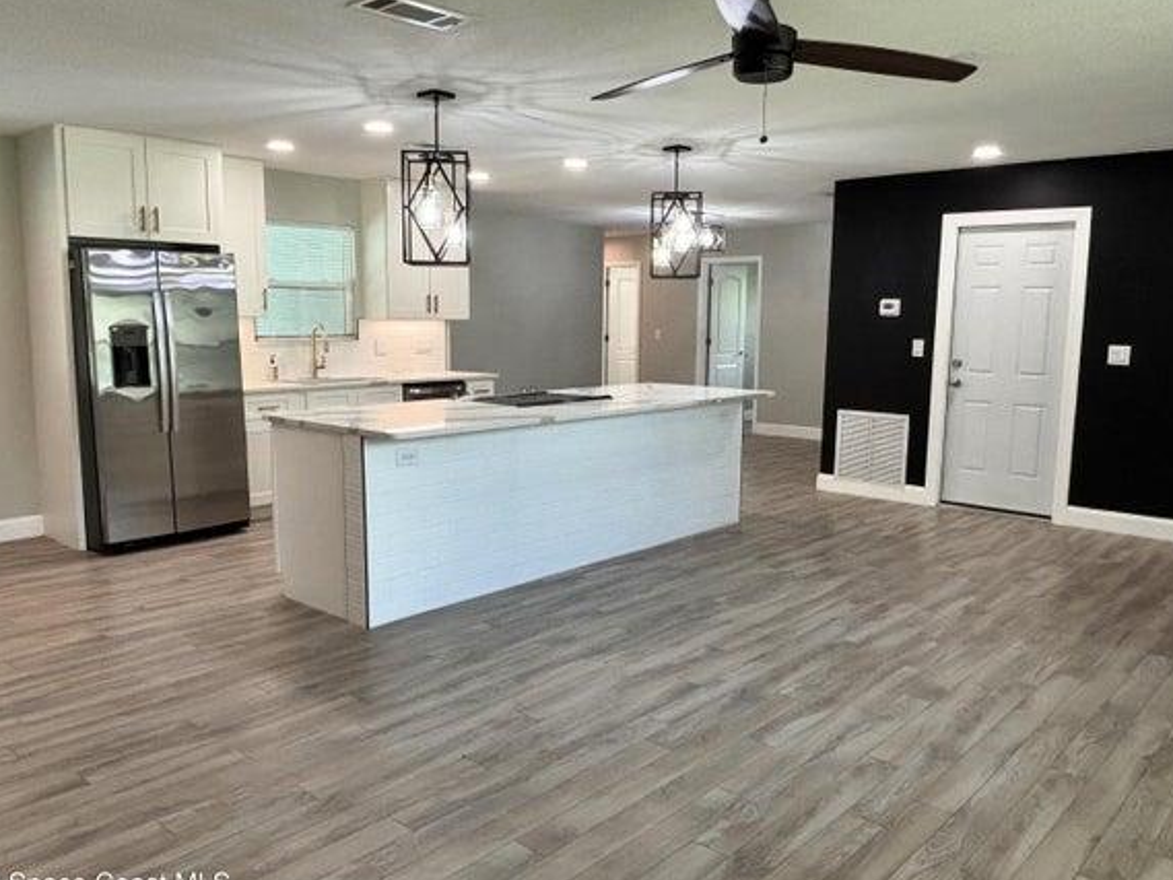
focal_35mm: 27
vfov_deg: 51.4
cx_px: 575
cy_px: 435
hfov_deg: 65.3
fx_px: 915
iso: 200
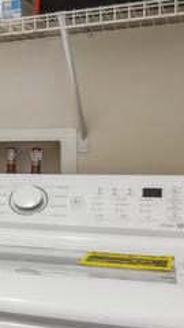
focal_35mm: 67
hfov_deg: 11.1
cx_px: -371
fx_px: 581
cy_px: 167
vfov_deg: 31.4
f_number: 7.1
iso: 100
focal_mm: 10
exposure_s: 1
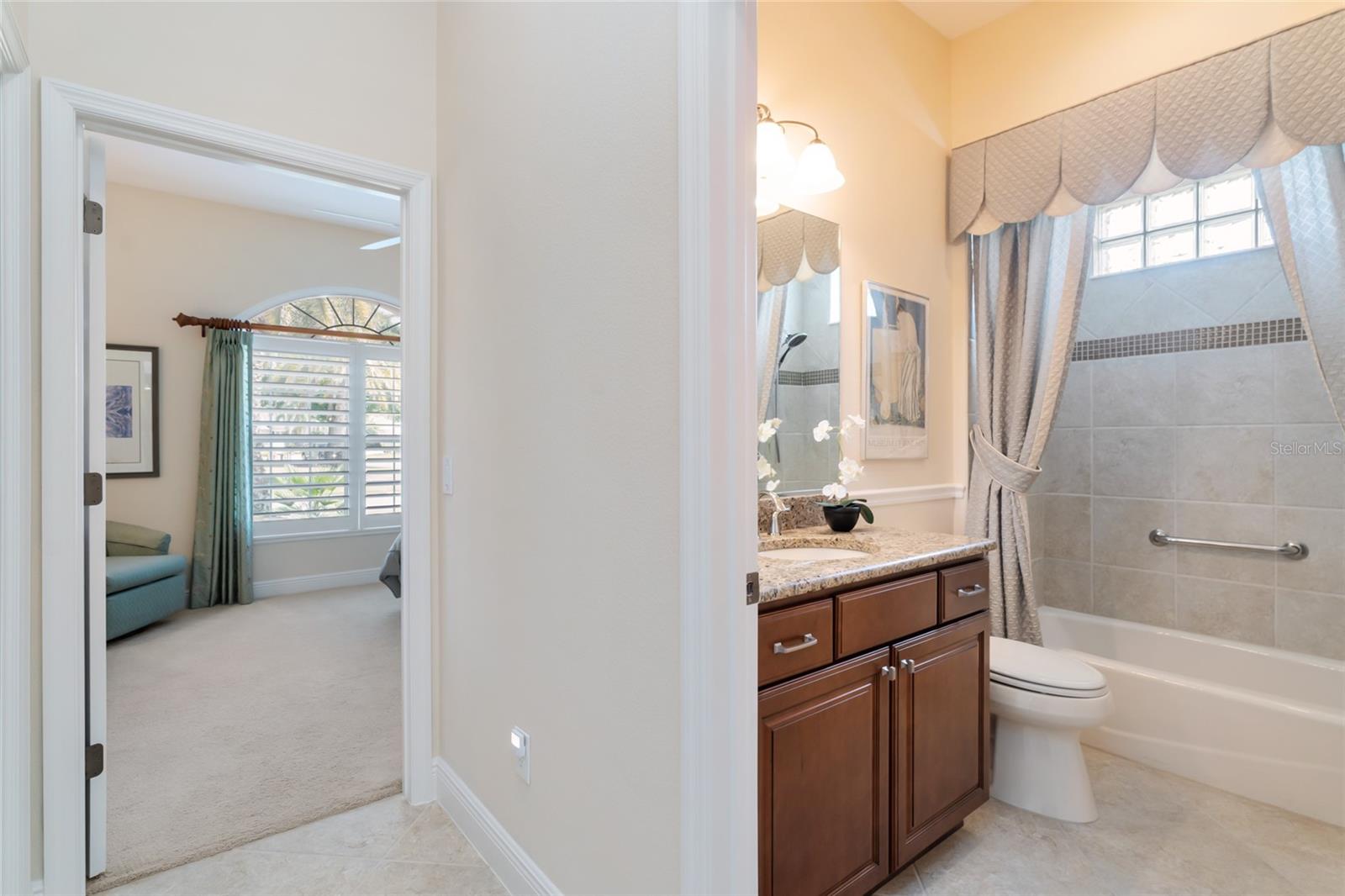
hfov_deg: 93.6
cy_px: 448
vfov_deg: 70.7
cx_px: 672
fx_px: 631
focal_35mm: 17
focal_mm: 16.9
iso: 400
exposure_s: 1/4
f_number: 7.1
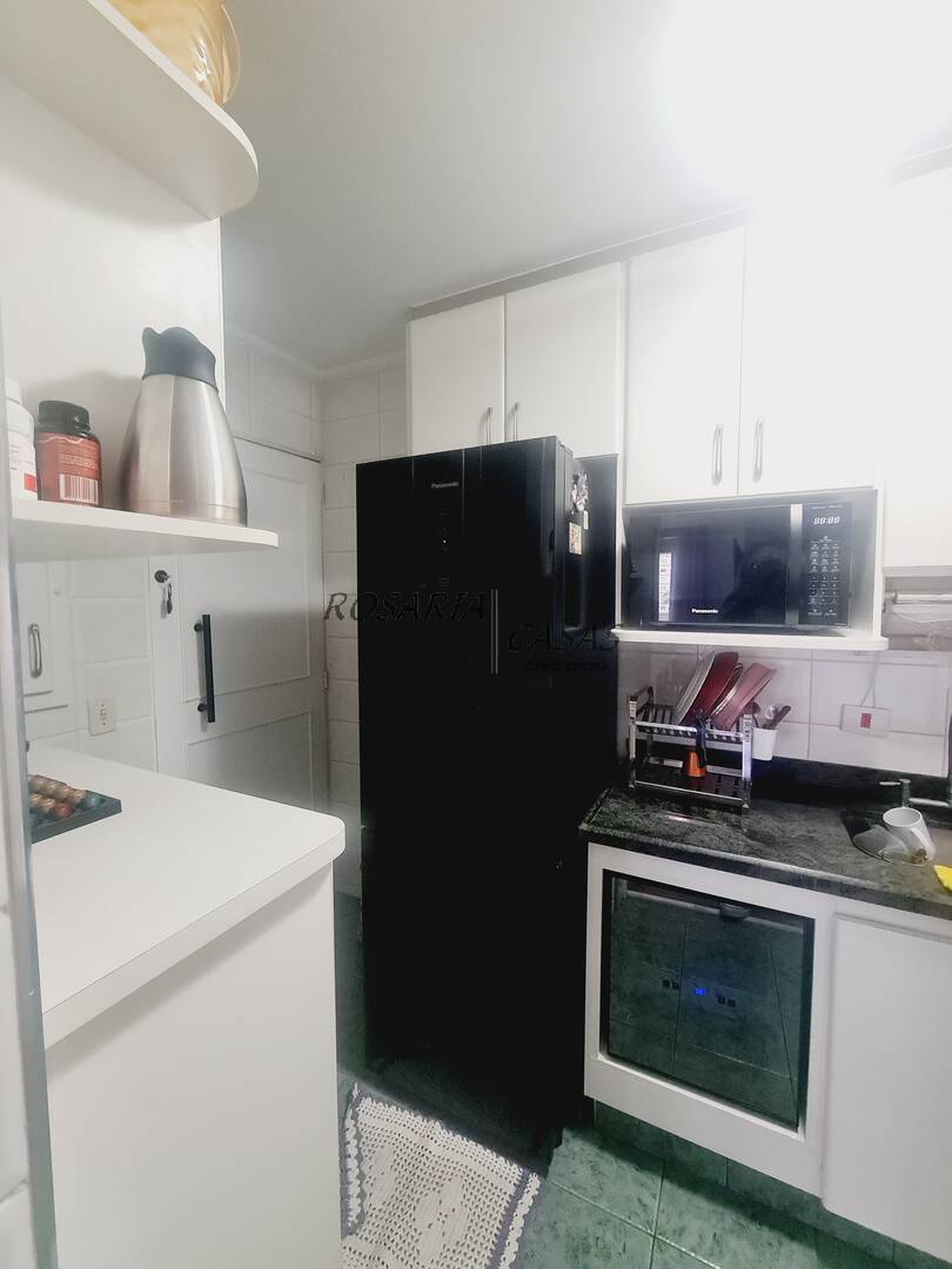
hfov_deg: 89.9
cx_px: 476
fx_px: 477
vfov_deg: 106.2
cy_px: 634
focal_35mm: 13
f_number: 2.2
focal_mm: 2.2
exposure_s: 1/60
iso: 320
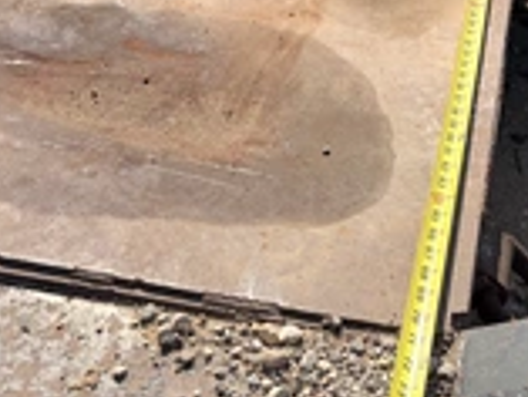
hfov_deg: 29.6
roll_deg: -9.0
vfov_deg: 22.3
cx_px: 525
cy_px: -74
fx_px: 931
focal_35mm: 61
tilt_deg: -25.4
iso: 80
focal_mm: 6.76
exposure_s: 1/4975
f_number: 1.78
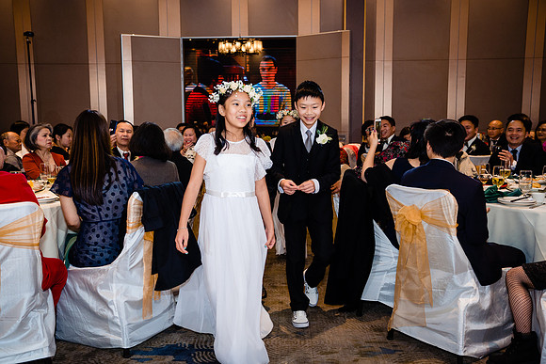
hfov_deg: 53.1
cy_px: 182
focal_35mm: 36
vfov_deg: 36.9
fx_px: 546
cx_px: 273
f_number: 4
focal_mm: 36
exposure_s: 1/160
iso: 1250
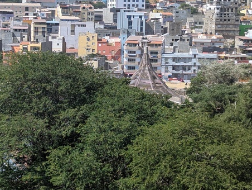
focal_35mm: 113
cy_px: 40
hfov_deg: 17.3
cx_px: 71
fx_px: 823
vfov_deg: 13.1
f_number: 1.85
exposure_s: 1/1949
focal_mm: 6.81
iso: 41
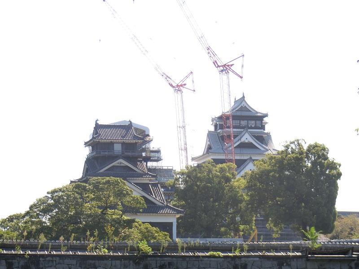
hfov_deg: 15.9
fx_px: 1286
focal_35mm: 124
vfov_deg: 12.0
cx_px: 180
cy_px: 134
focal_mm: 22.1
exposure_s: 1/200
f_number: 5.7
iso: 80
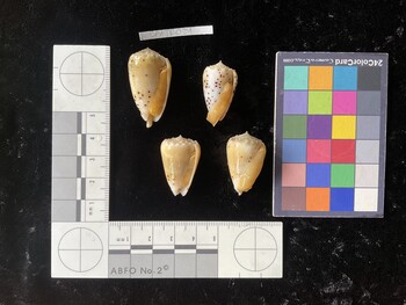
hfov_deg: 61.6
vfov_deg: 48.3
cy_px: 152
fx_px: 340
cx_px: 203
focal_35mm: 29
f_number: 1.8
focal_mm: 3
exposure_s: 1/60
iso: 50
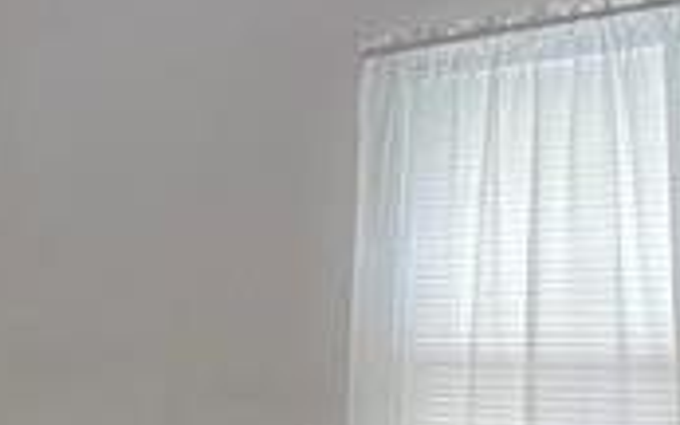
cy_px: 425
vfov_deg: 20.6
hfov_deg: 27.7
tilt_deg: -0.7
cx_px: -212
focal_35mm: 61
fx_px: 1130
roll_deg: -2.6
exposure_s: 1/120
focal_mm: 1.57
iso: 200
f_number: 1.8
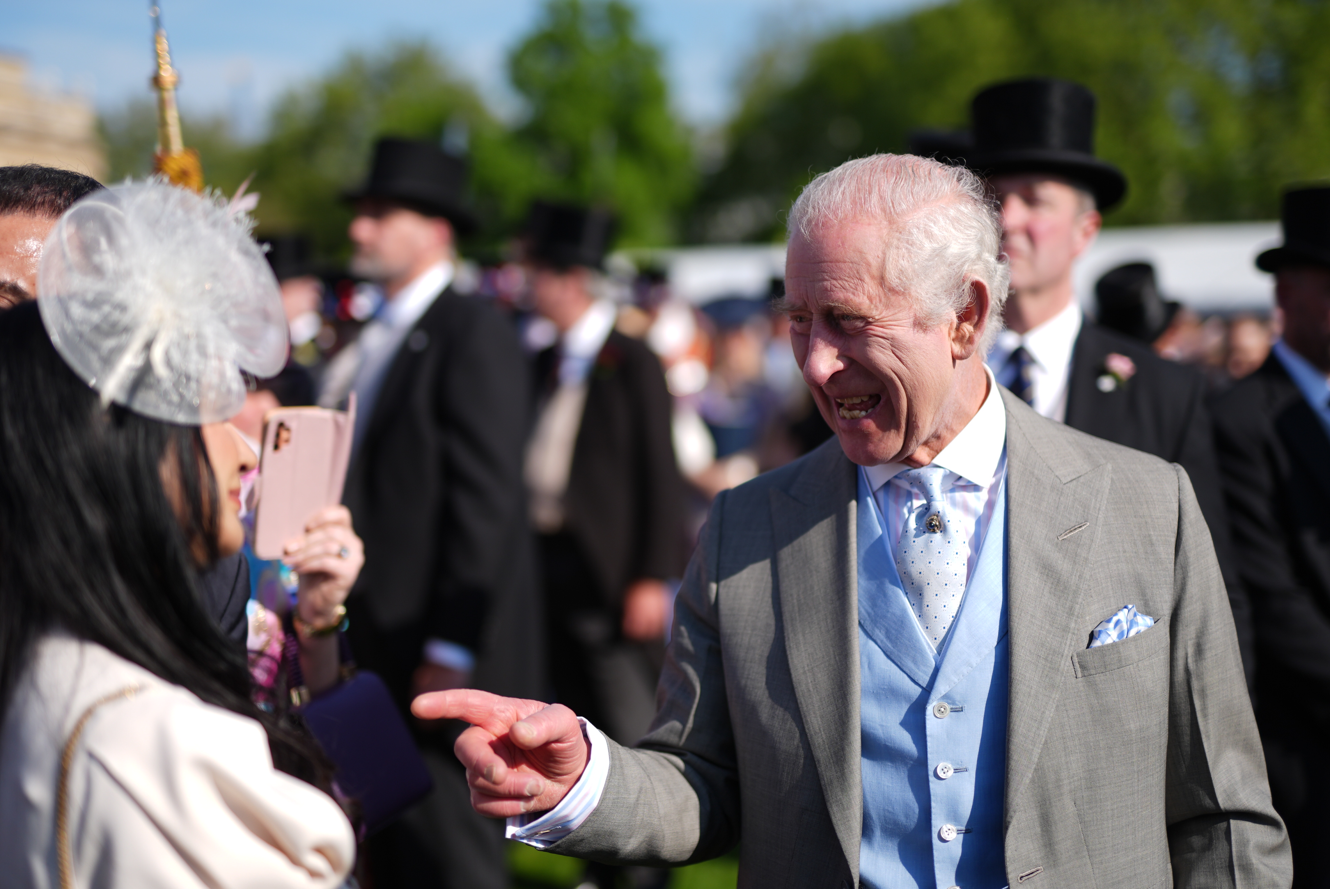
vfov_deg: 27.0
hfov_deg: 39.6
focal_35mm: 50
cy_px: 444
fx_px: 1849
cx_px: 665
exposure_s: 1/10000
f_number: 1.4
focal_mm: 50
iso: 125
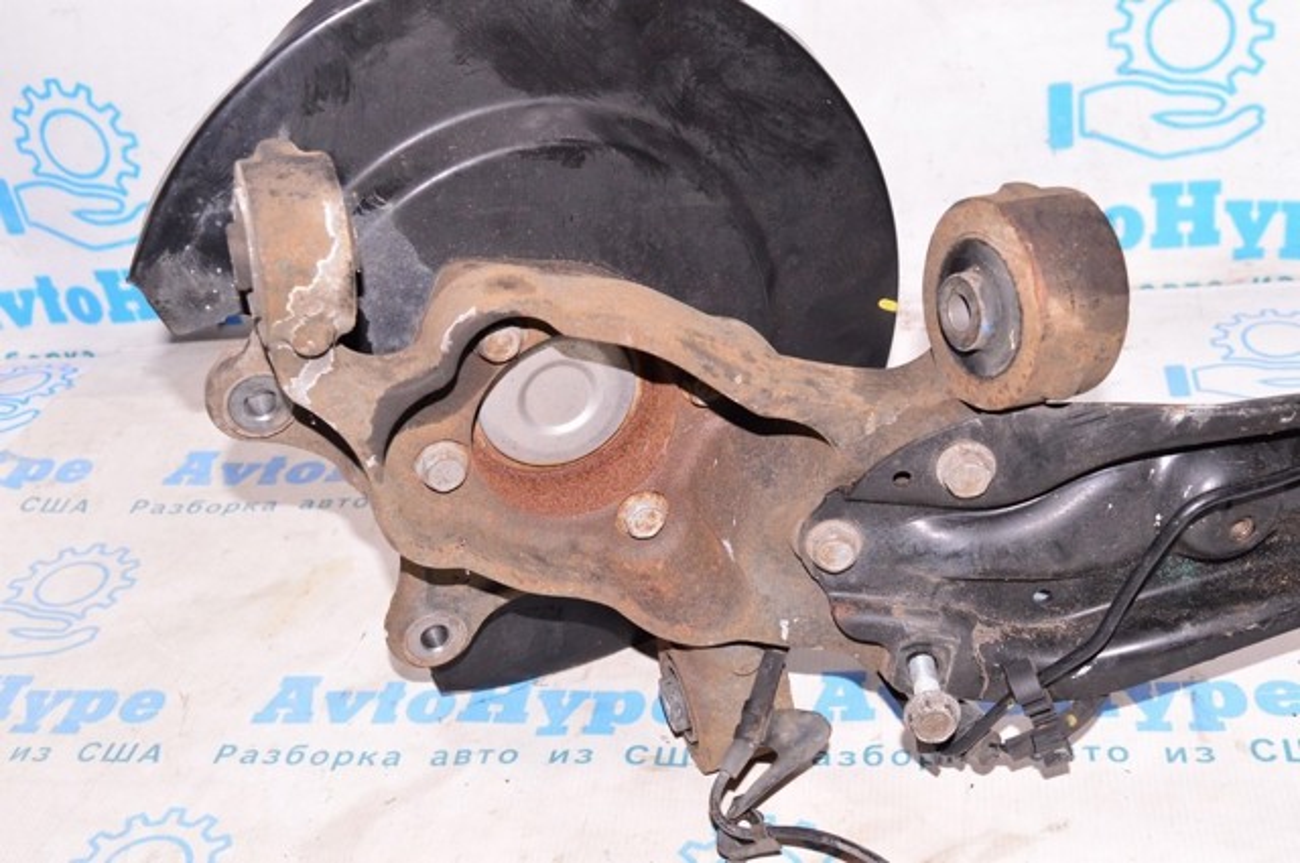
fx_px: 1677
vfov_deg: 28.9
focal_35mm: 46
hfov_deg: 42.4
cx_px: 650
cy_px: 432
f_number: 8
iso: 1600
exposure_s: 1/160
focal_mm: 31
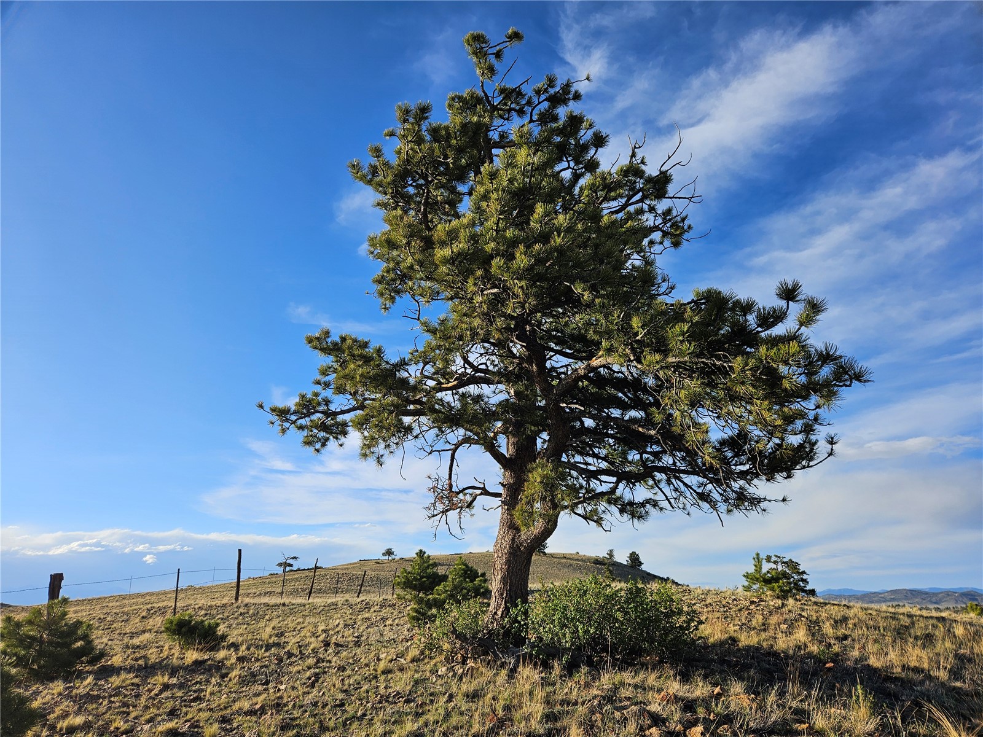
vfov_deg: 58.9
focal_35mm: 23
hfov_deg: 73.9
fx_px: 653
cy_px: 368
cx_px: 492
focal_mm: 5.4
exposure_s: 1/1746
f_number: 1.8
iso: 25
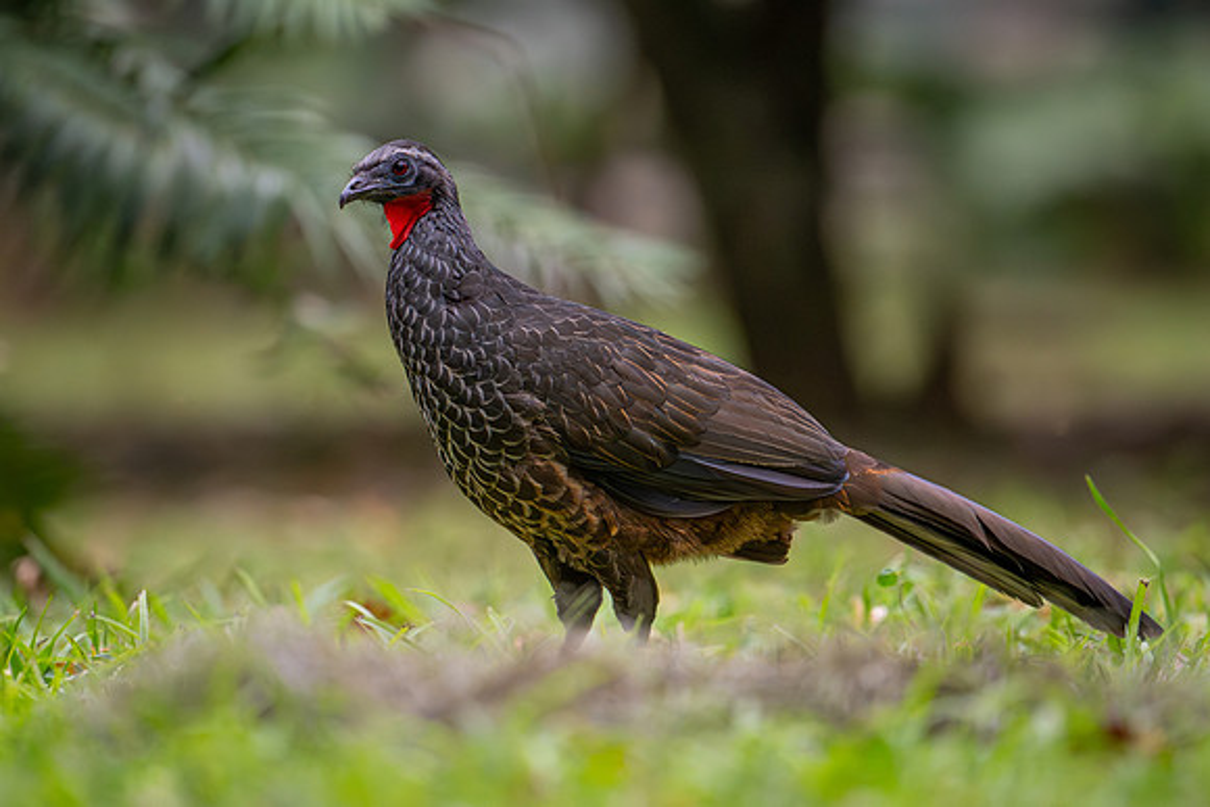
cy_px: 367
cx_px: 537
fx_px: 24607
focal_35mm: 732
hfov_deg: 2.8
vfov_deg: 1.9
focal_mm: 560
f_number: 6.3
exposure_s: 1/1000
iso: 6400
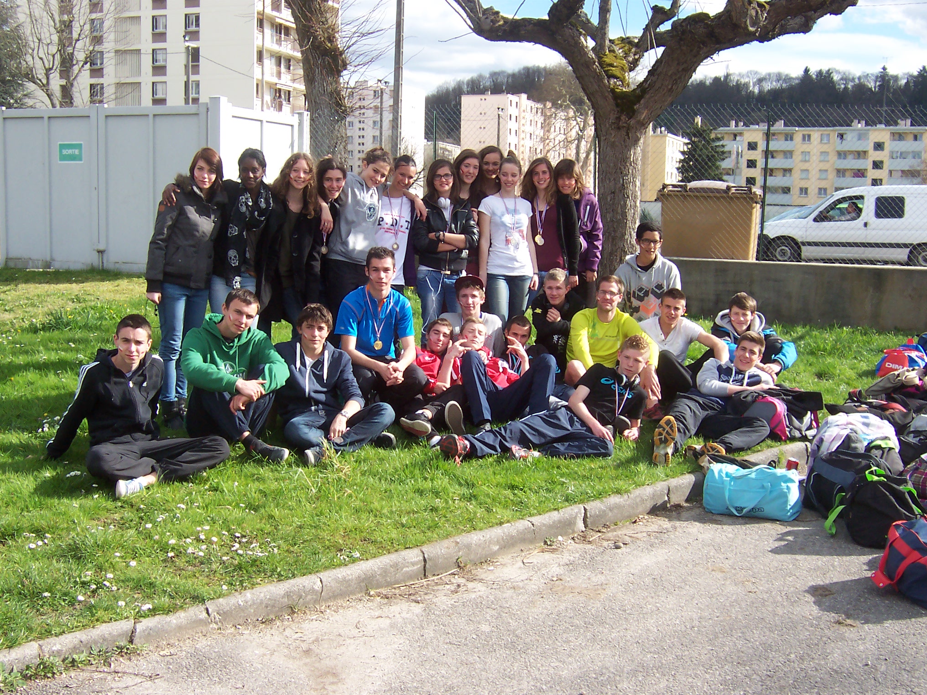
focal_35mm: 52
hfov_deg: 36.8
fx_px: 1393
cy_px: 348
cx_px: 464
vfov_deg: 28.0
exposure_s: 1/350
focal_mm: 8
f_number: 4.8
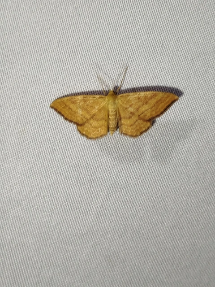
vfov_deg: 33.8
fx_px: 472
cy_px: 144
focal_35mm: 57
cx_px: 108
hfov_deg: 25.7
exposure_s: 1/50
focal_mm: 5.31
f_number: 1.7
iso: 64
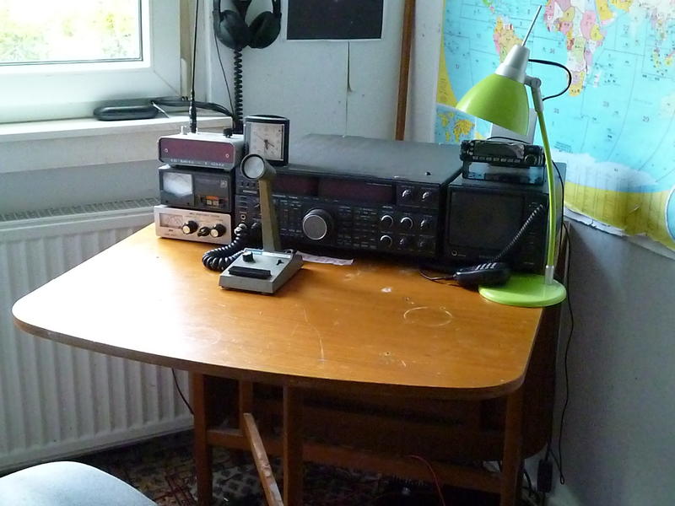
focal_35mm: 48
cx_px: 338
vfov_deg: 30.3
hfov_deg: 39.7
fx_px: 936
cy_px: 253
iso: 3200
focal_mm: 8.6
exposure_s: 1/60
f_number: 4
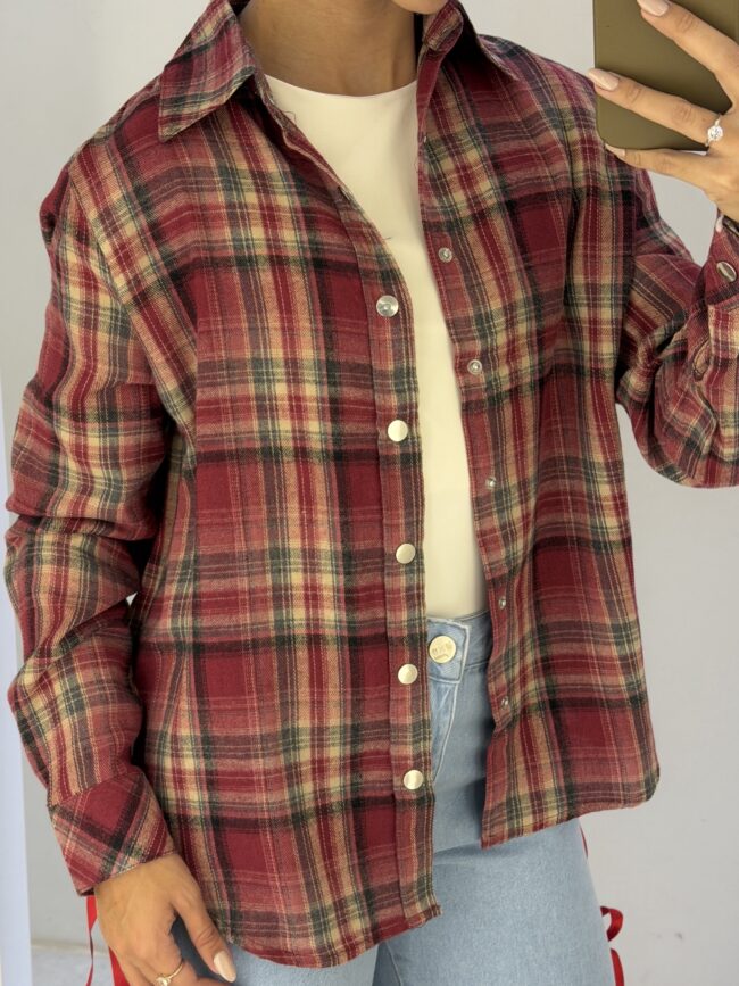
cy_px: 493
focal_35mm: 48
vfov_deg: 39.7
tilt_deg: -19.1
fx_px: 1367
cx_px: 370
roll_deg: -1.0
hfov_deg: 30.3
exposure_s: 1/60
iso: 125
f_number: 1.78
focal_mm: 6.76
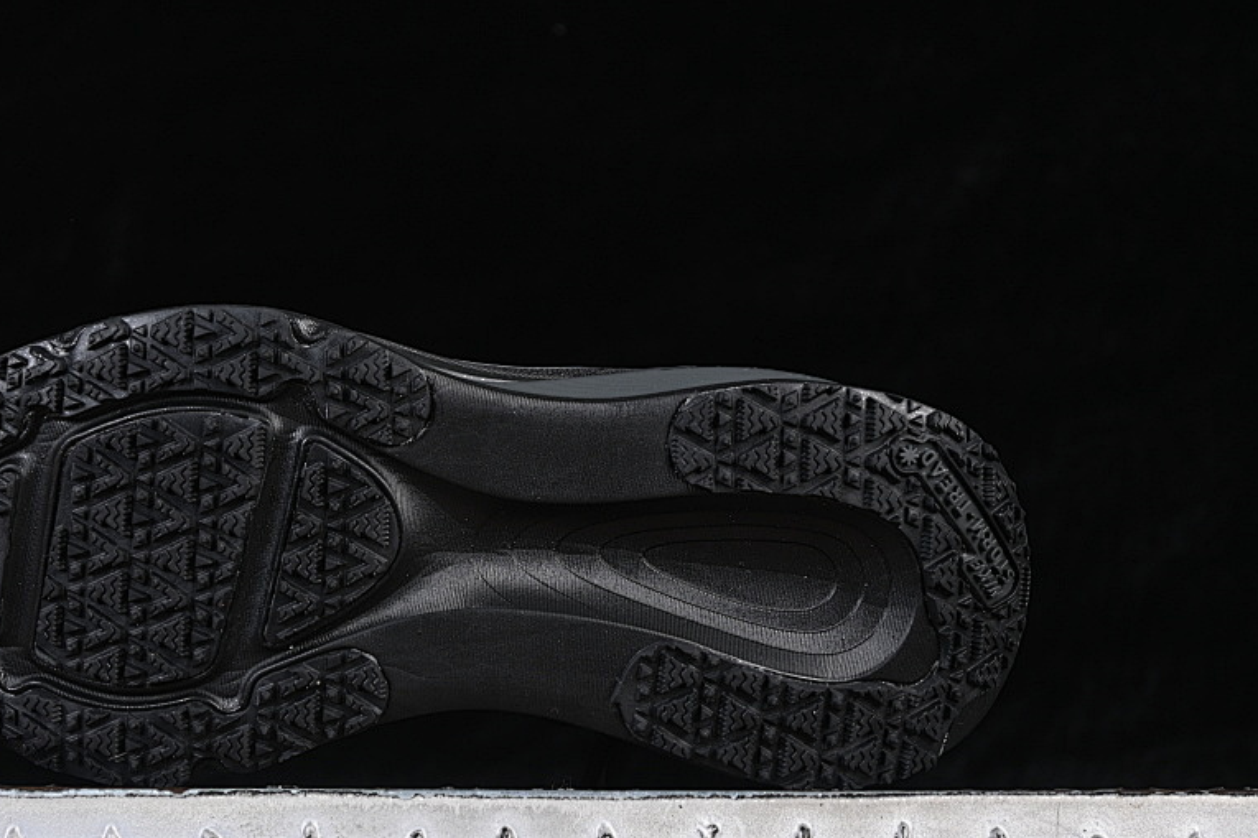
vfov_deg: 12.9
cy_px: 418
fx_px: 3703
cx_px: 443
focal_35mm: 106
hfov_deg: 19.2
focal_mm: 50
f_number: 6.3
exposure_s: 1/60
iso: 160
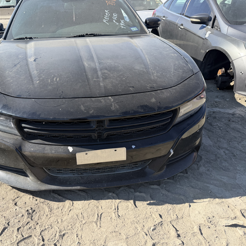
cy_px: 122
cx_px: 80
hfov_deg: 54.4
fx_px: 233
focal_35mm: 29
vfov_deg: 55.6
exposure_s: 1/2907
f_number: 1.78
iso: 100
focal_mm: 6.76
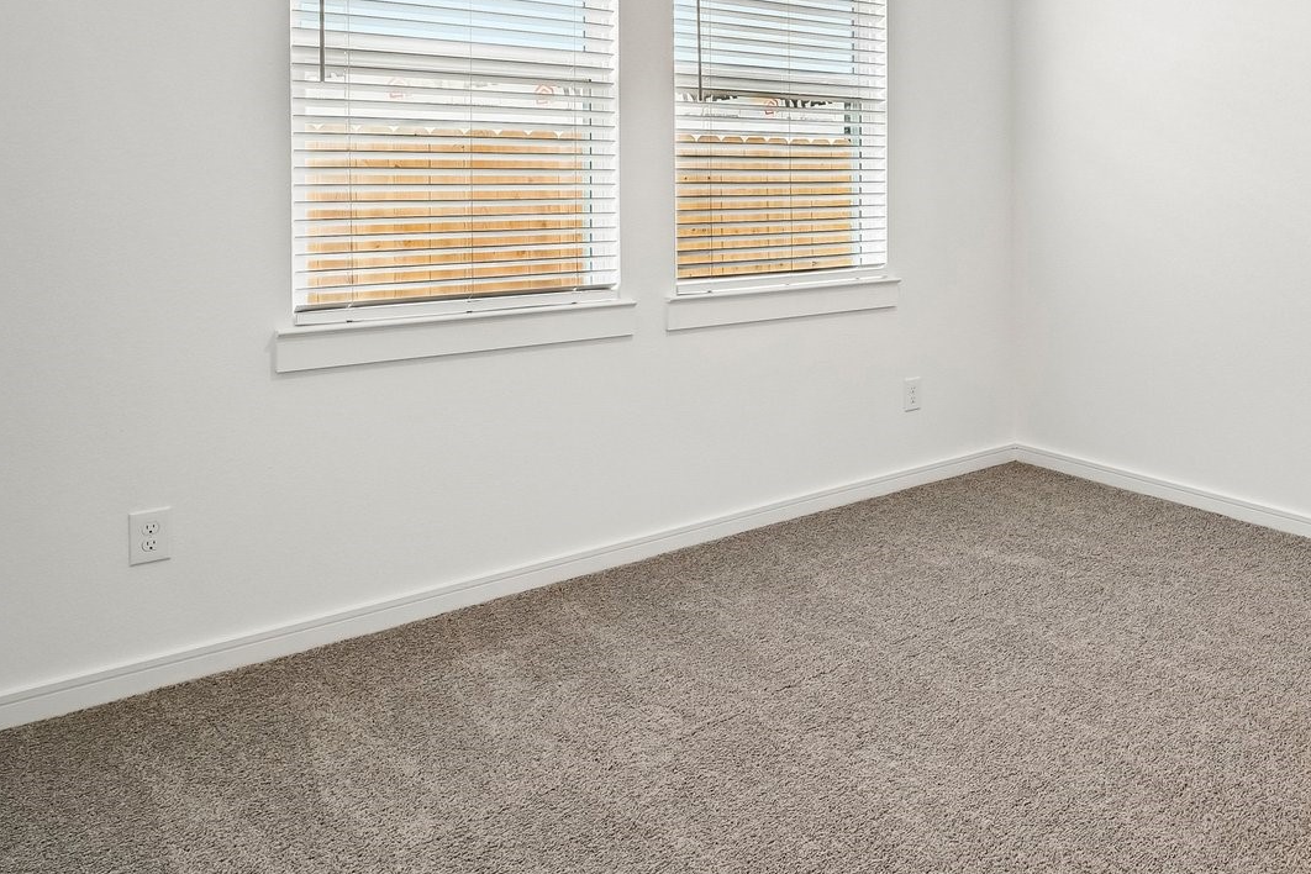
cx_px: 976
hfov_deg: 63.6
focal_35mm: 27
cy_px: 182
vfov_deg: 45.6
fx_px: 983
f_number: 8
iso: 500
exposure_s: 1/80
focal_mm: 14
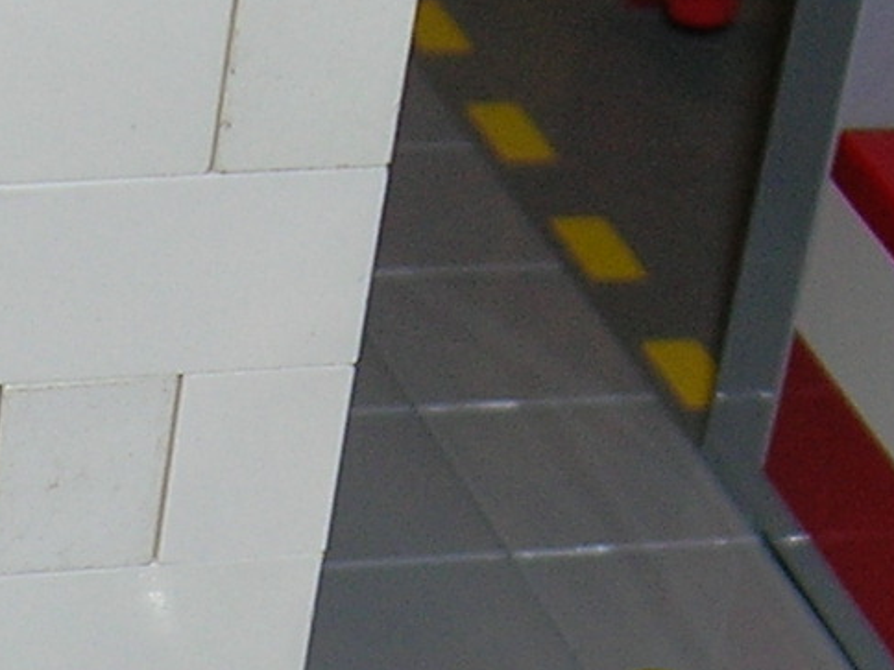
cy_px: 1285
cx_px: 72
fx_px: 4700
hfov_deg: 10.8
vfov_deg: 7.8
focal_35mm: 182
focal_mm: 5.7
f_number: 2.9
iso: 50
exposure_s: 1/60.1
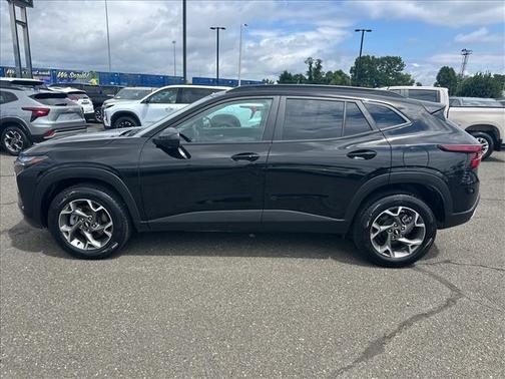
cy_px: 190
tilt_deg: -14.0
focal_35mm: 24
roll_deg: -2.7
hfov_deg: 71.6
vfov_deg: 56.8
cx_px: 252
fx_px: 350
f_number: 1.78
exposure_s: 1/2203
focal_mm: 6.86
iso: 80
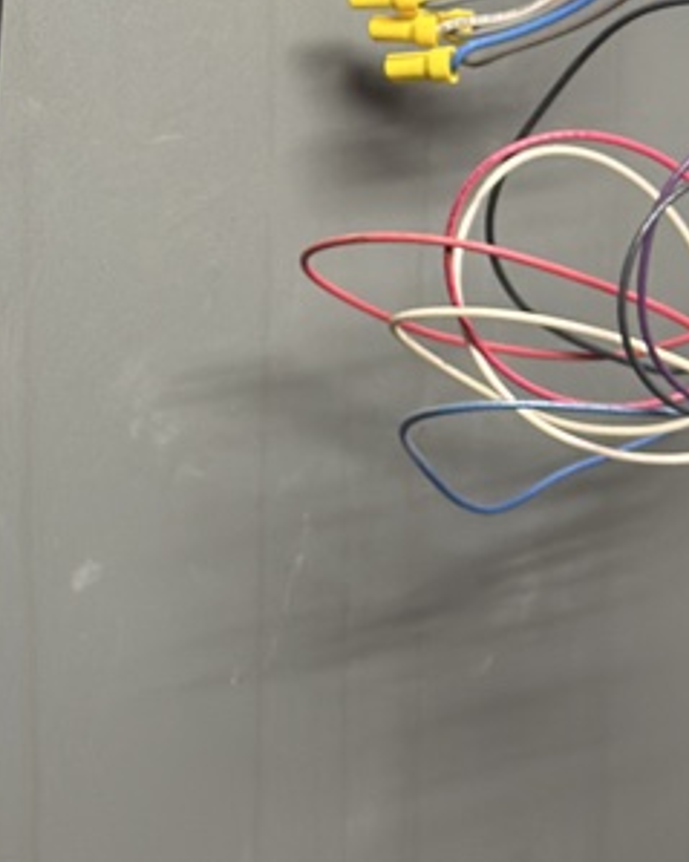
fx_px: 3213
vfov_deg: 15.0
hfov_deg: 12.1
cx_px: 9
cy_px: -29
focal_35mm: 126
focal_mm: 6.76
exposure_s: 1/40
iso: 250
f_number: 1.78
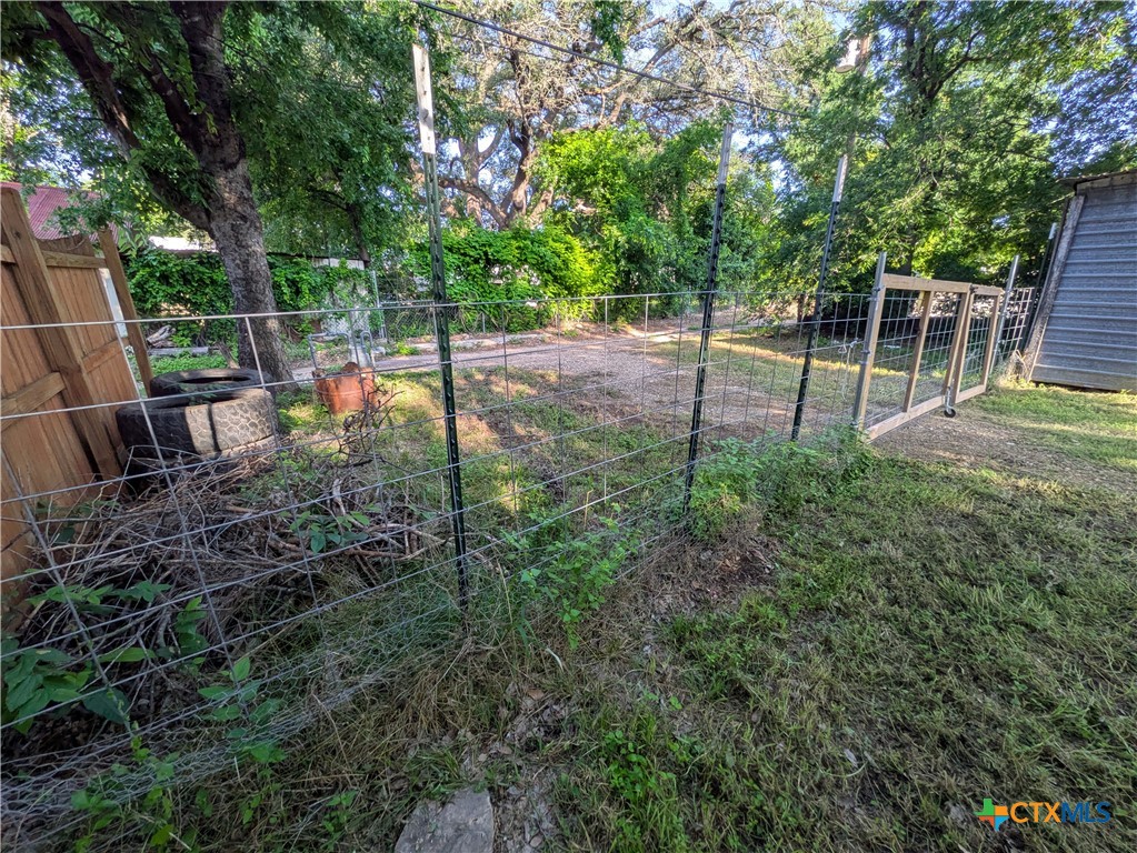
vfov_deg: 85.7
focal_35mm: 14
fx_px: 460
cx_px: 568
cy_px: 426
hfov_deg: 102.0
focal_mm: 1.83
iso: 45
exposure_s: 1/178
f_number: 2.2
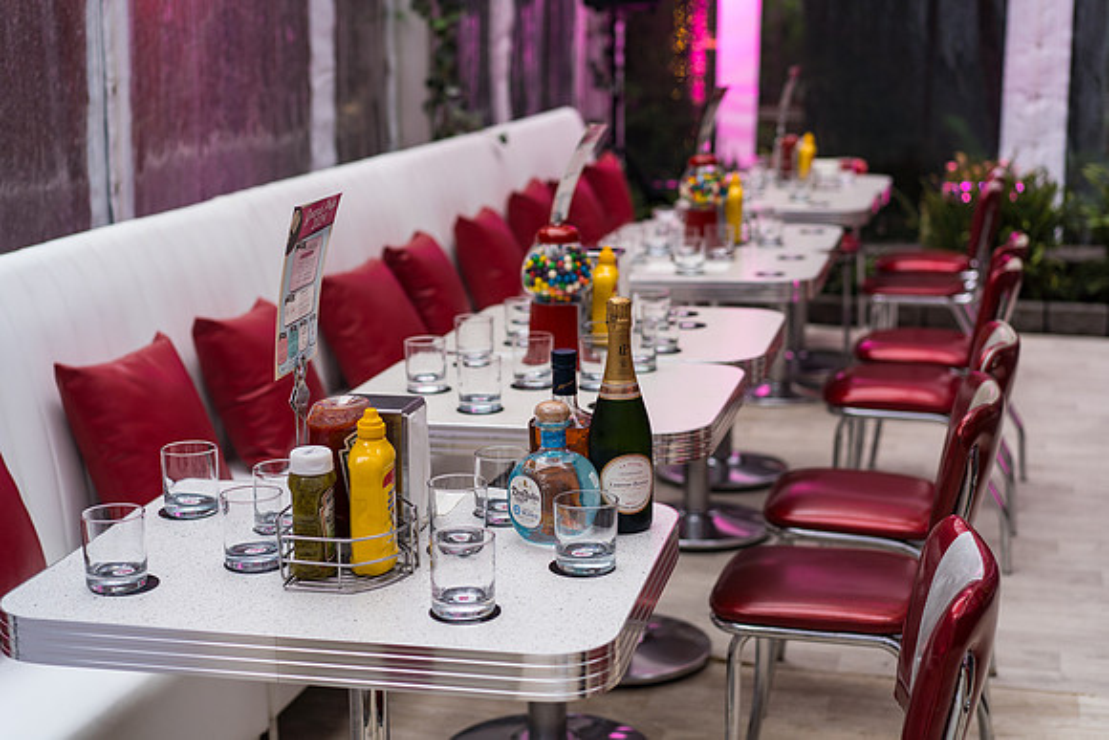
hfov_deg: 36.2
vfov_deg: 24.6
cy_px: 370
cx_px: 554
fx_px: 1695
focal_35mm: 55
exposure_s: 1/200
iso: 100
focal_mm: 55
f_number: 2.8
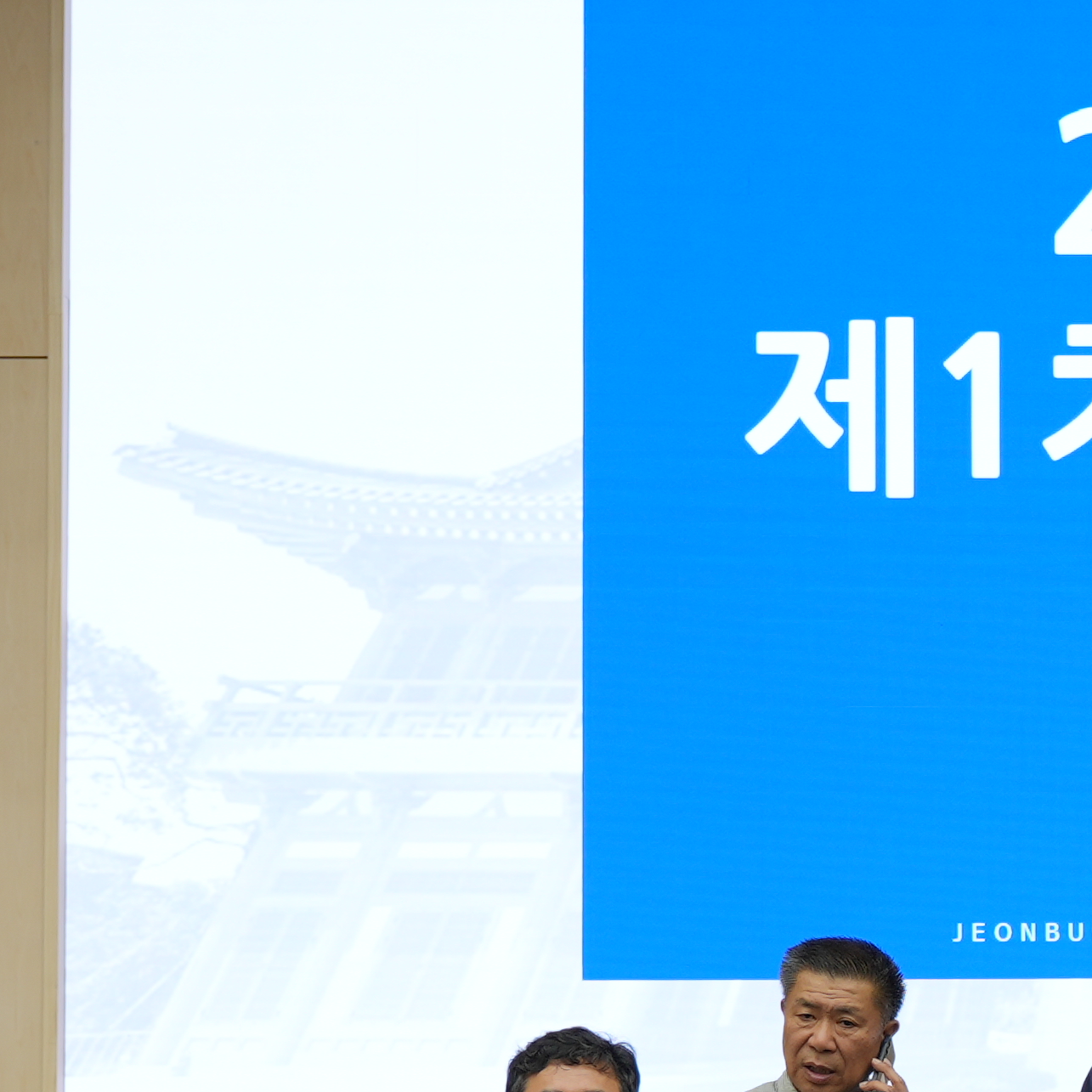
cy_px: 1149
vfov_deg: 13.4
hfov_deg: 13.0
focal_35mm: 128
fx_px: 4568
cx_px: 1529
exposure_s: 1/50
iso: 125
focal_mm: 28
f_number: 2.8
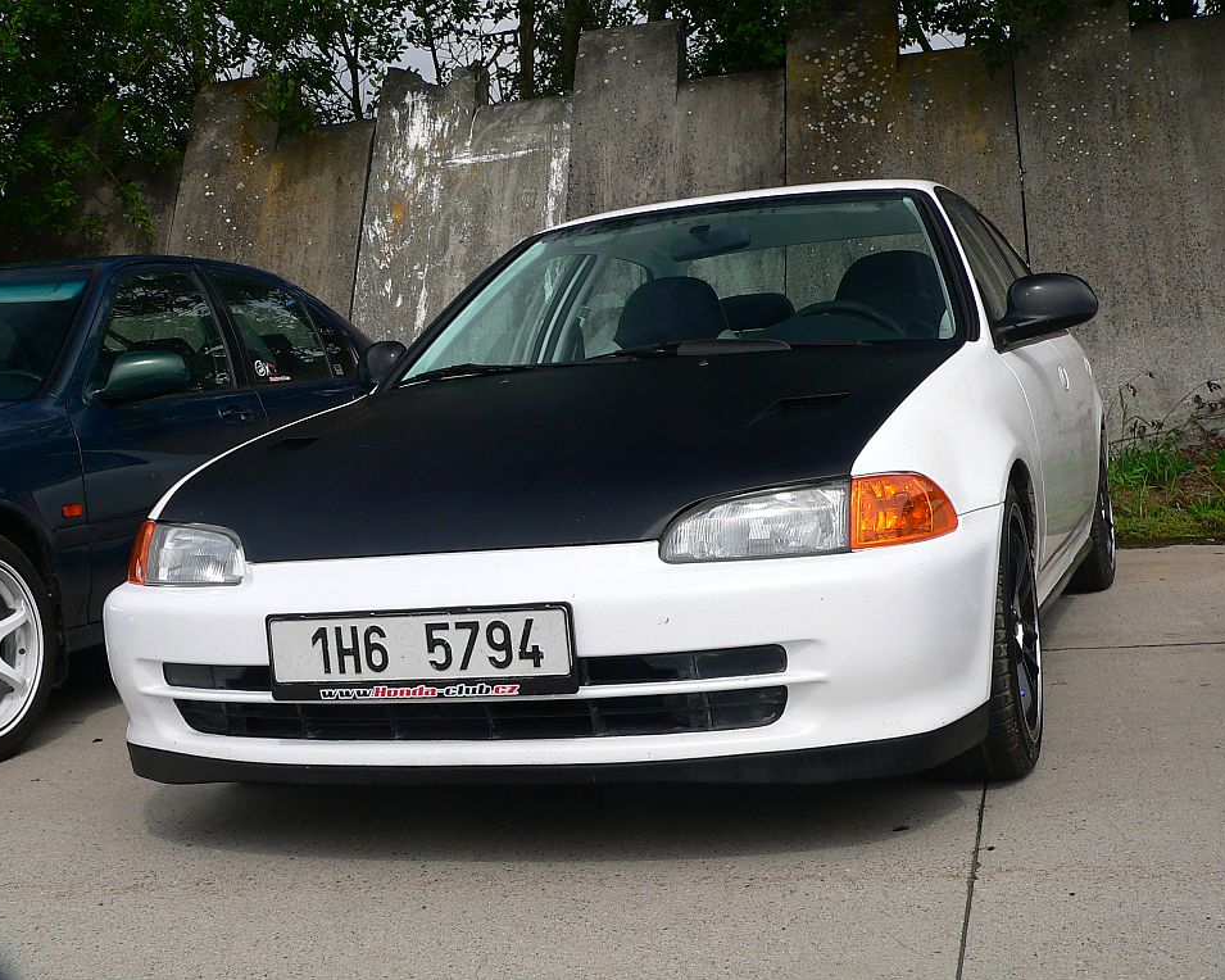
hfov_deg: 41.2
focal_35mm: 45
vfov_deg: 33.4
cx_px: 616
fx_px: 1631
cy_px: 491
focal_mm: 7.2
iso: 80
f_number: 4
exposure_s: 1/200
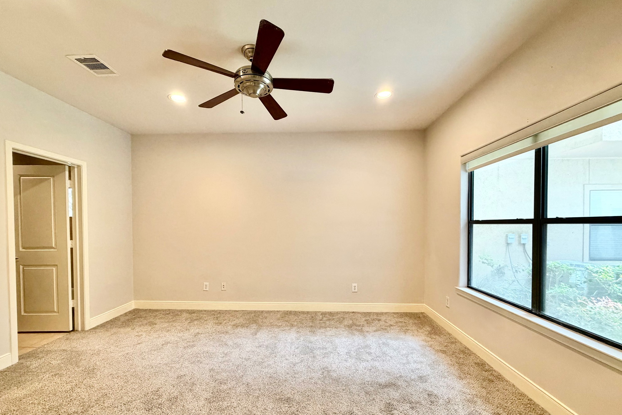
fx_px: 259
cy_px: 231
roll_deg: +0.9
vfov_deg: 77.0
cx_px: 307
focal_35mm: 15
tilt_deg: -1.2
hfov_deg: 100.4
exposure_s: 1/120
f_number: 2.2
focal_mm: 2.22
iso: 320
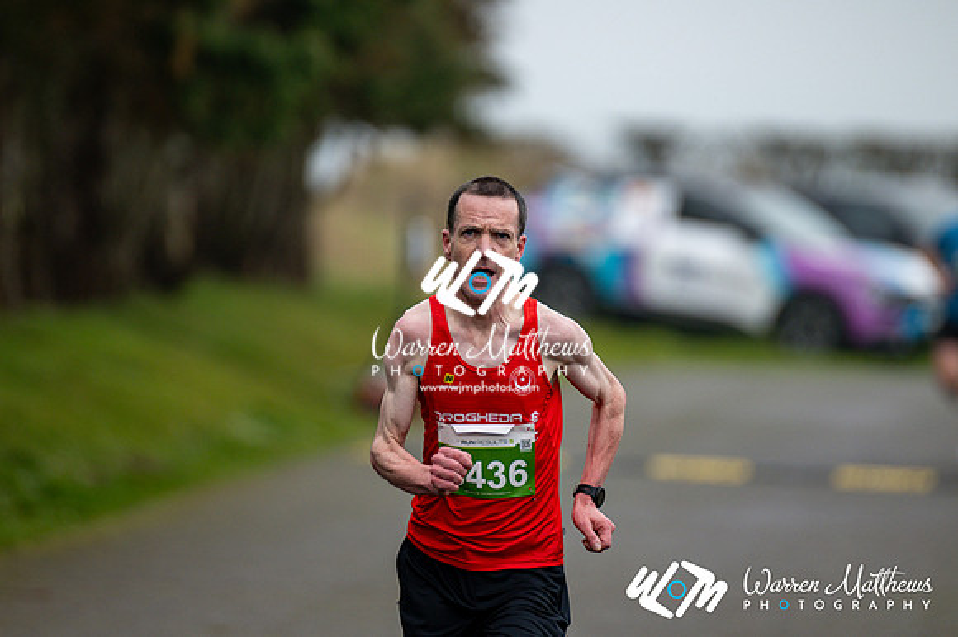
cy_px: 318
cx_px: 479
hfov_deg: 4.6
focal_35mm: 450
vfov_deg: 3.1
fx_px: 11968
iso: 320
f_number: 2.8
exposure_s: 1/1600
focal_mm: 300
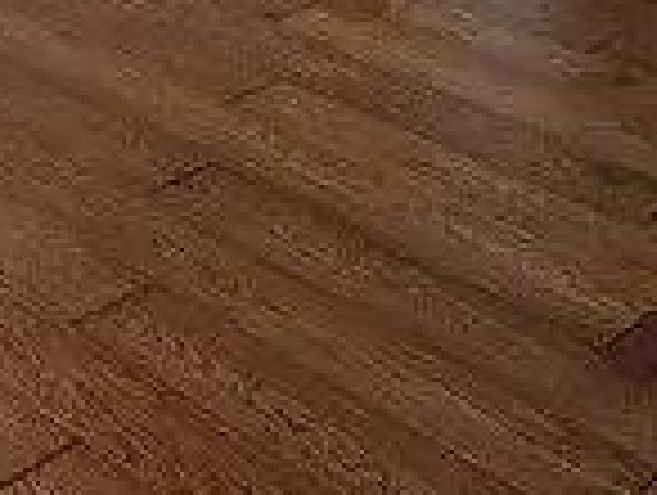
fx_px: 1863
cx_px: 441
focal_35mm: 98
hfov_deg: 19.9
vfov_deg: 12.6
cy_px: -603
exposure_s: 1/120
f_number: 2.2
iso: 200
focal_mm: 2.22
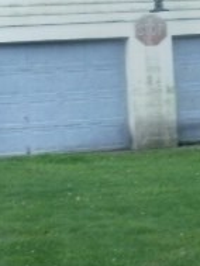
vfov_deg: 16.0
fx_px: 939
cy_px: 58
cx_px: 158
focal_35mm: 122
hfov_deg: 12.1
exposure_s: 1/250
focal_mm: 6.3
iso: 125
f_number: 3.5
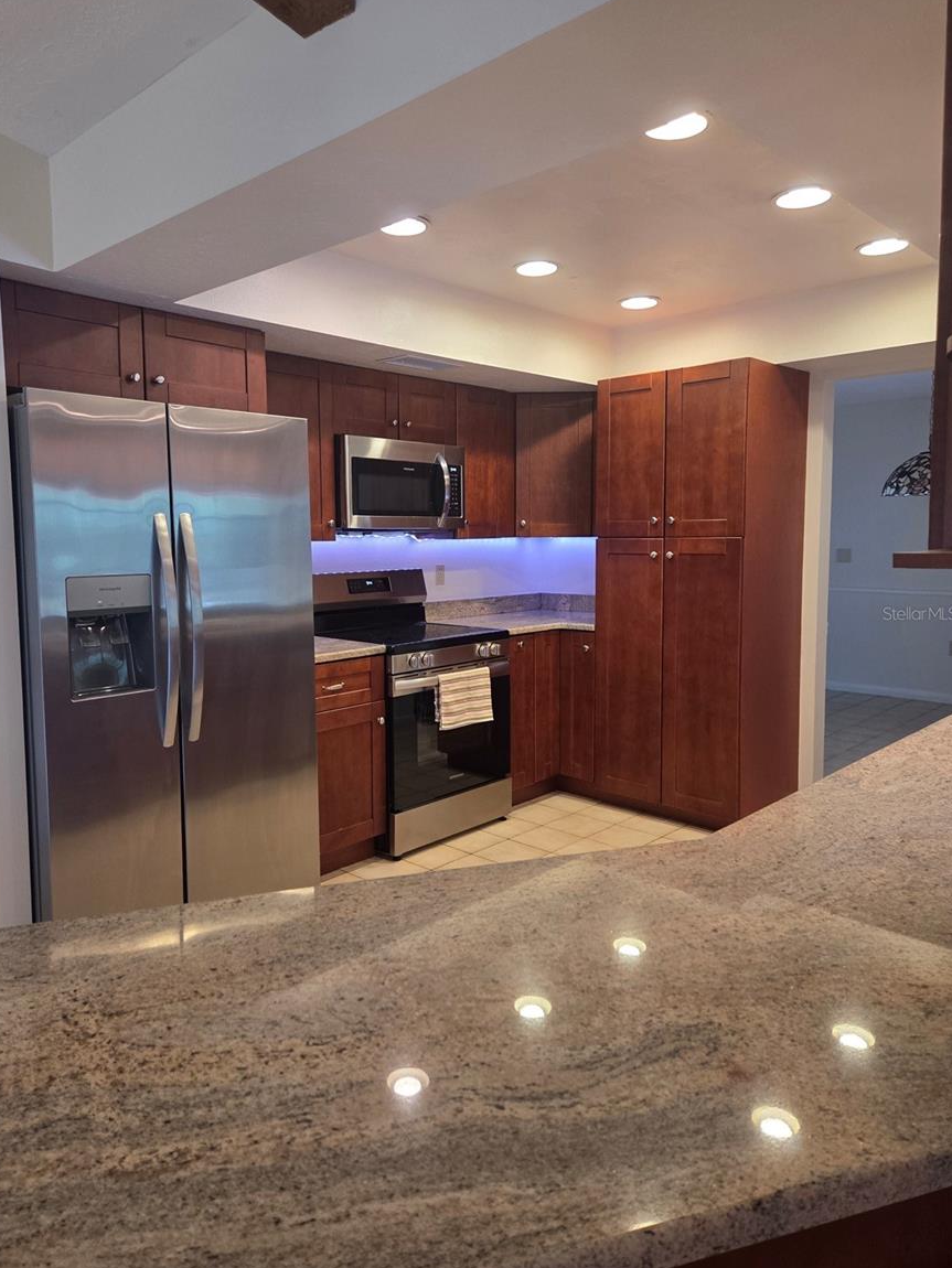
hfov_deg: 56.8
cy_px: 613
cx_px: 464
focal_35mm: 24
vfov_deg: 71.6
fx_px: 880
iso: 200
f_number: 1.8
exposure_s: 1/120
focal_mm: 5.4
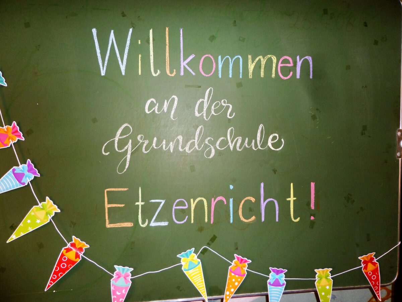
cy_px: 151
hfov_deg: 71.6
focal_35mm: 24
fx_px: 279
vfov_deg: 56.8
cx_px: 201
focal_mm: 4.3
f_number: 3.1
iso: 100
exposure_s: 1/20
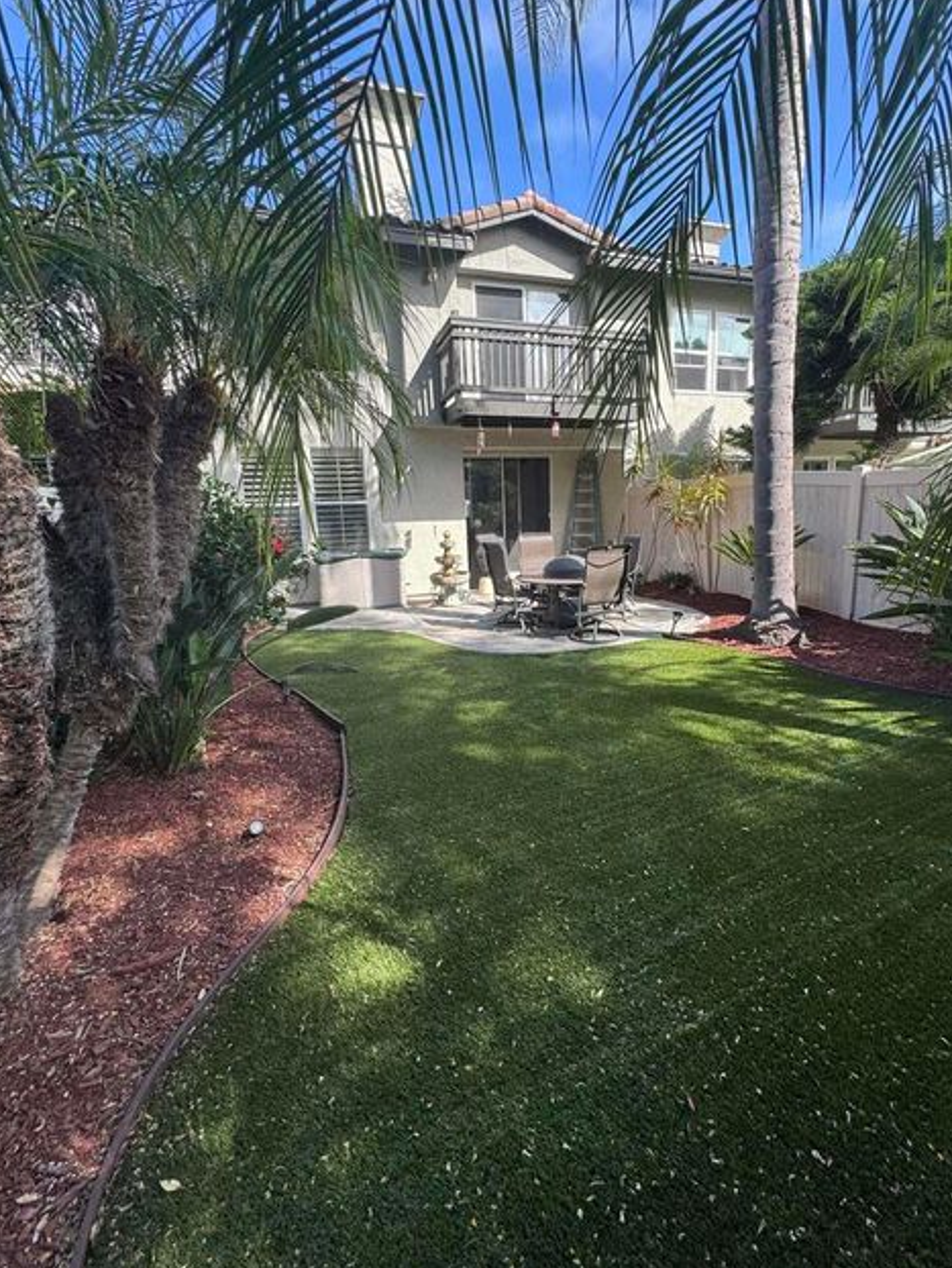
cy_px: 602
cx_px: 497
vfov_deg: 98.1
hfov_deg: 81.7
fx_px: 550
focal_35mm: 15
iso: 40
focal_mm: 2.22
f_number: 2.2
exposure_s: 1/401
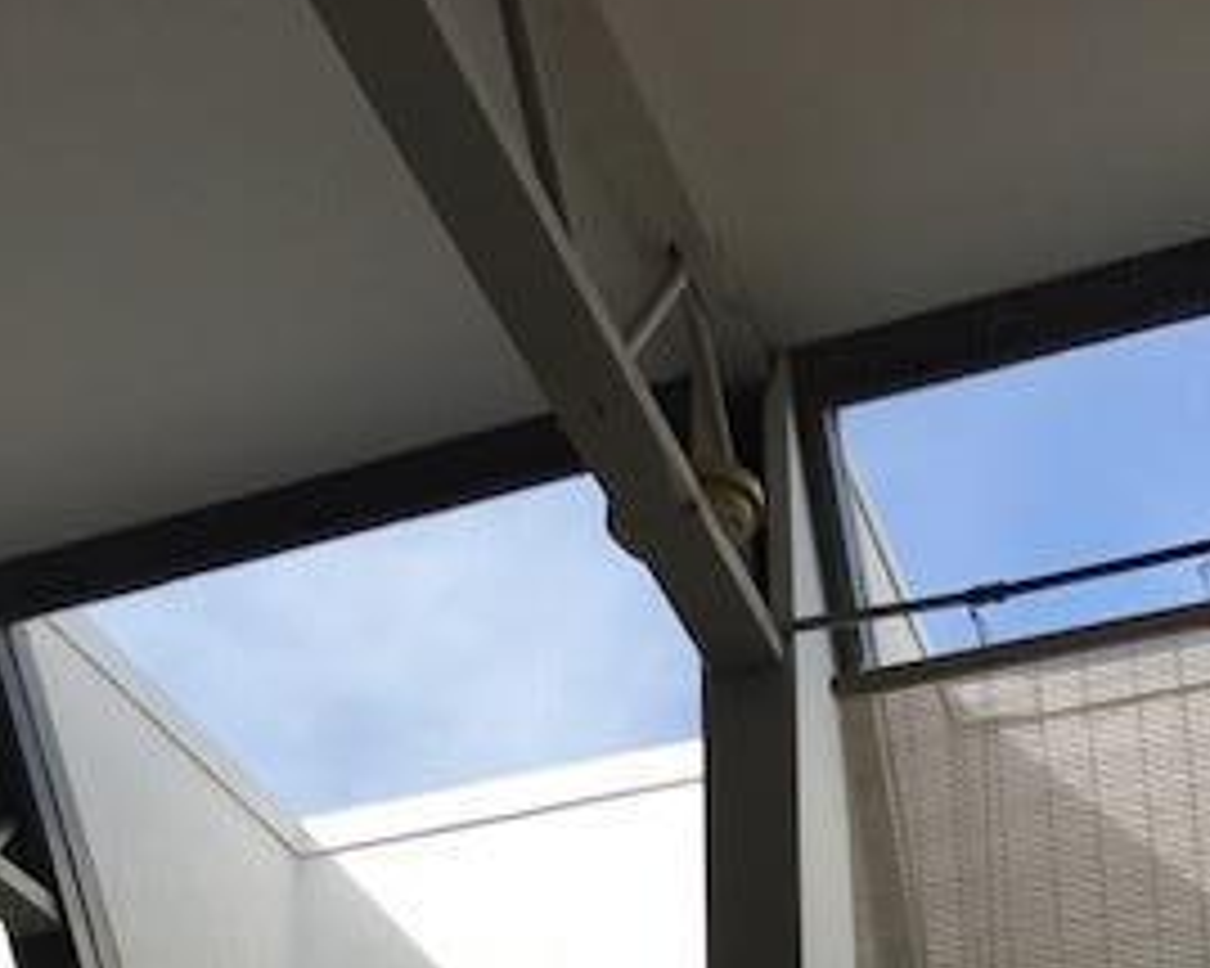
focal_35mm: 65
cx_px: 207
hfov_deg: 28.4
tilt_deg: +14.0
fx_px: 2327
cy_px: 1297
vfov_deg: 21.1
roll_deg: -2.0
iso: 20
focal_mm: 3.99
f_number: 1.8
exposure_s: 1/1168
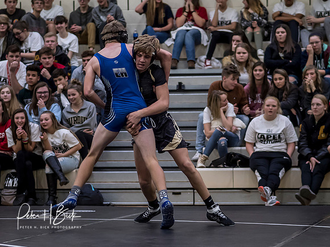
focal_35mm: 155
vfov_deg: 9.6
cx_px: 171
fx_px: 1477
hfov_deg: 12.8
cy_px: 121
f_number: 1.2
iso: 1000
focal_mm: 45
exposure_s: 1/1000
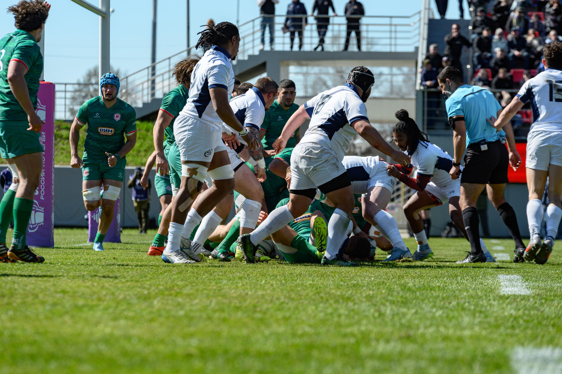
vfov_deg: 7.4
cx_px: 281
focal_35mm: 185
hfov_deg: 11.1
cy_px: 187
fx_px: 2888
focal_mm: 185
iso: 280
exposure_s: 1/1250
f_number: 5.6
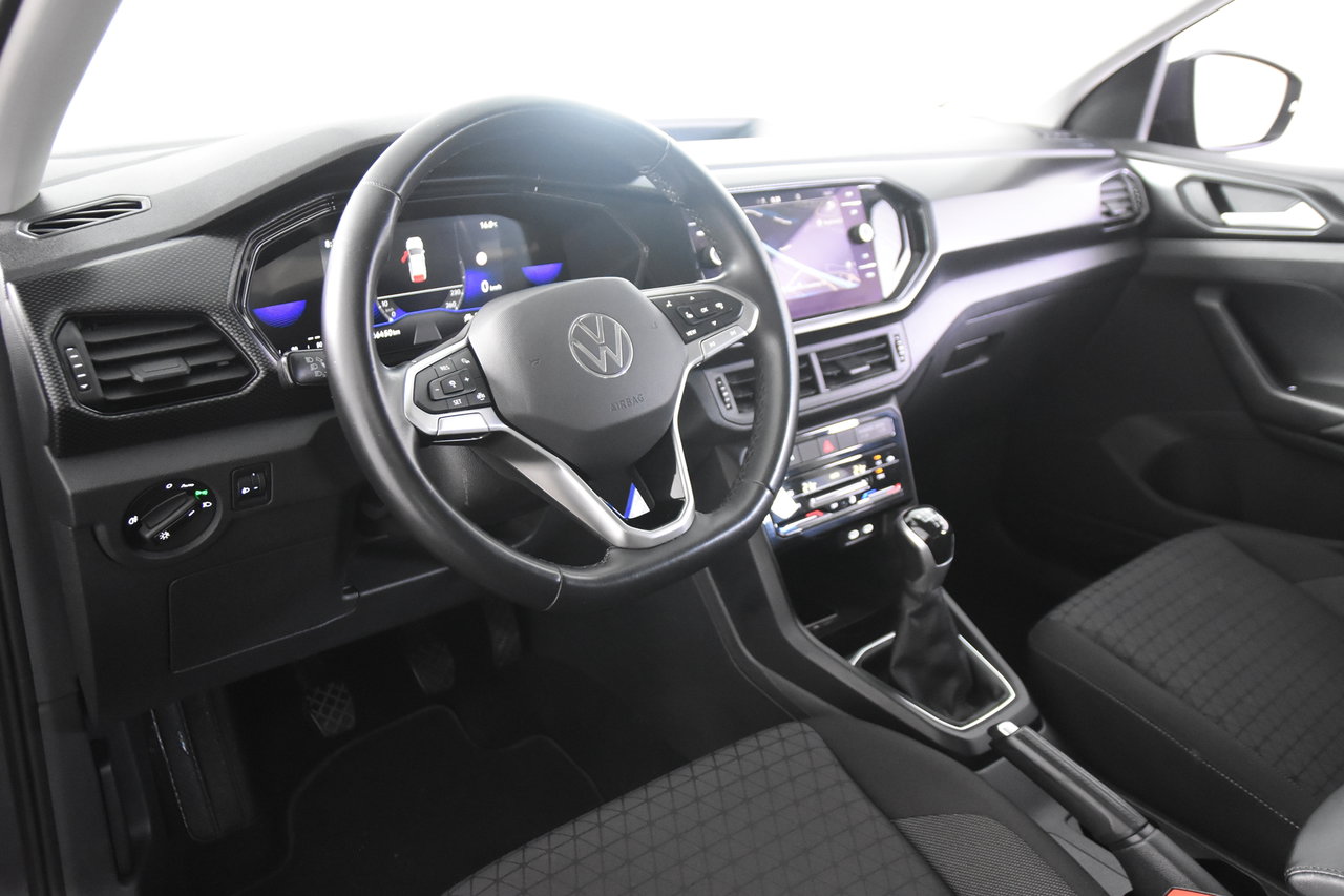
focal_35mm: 30
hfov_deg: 61.9
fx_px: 1120
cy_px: 448
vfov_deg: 43.6
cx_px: 672
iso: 4000
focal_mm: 20
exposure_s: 1/30
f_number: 2.8
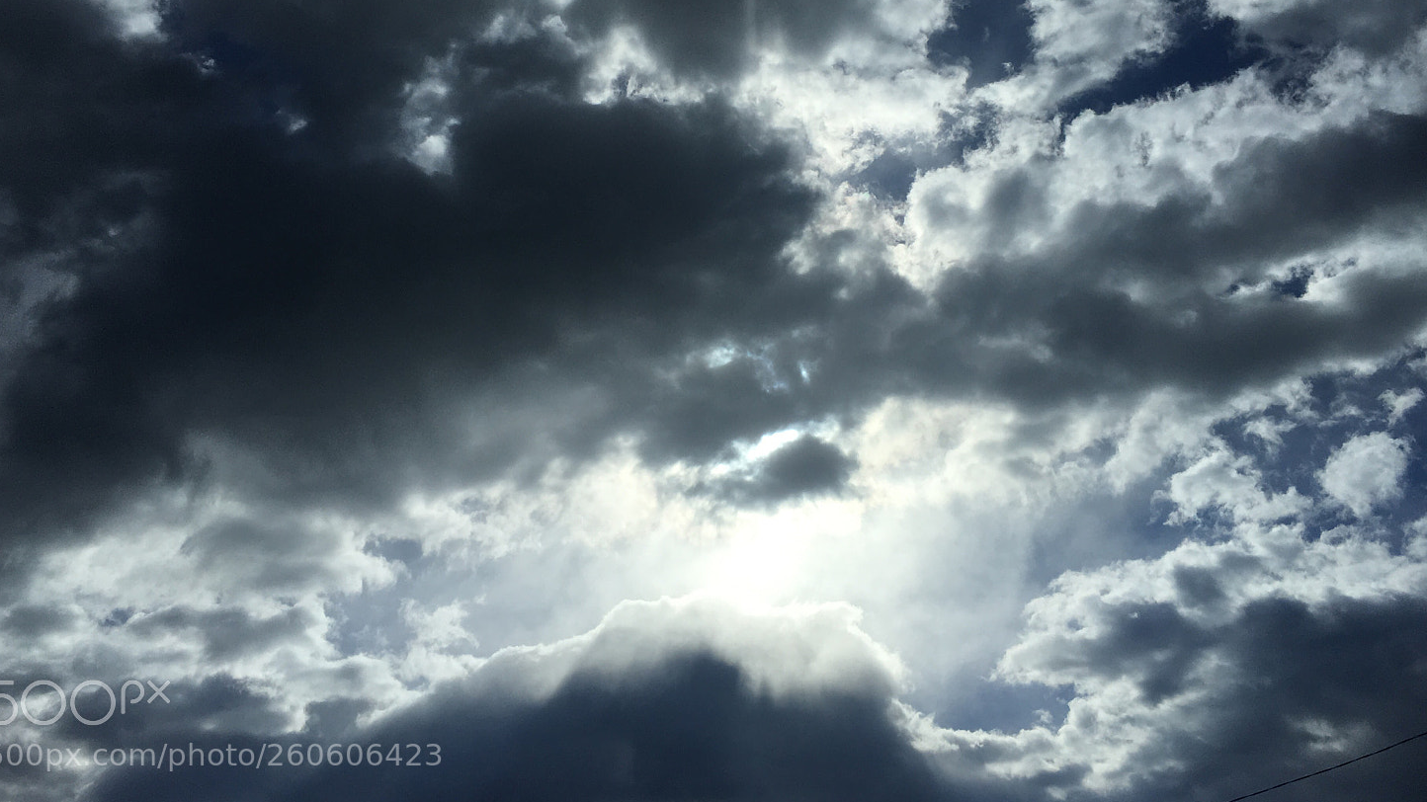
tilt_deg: +37.1
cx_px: 715
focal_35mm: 35
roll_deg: +3.7
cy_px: 240
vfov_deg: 33.3
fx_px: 1324
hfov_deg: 56.6
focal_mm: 4.15
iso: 25
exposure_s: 1/1099
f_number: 2.2
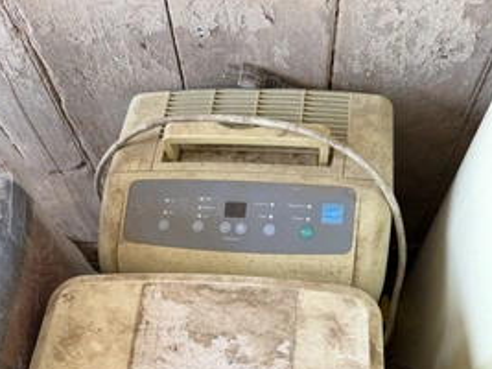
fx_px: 511
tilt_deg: -67.3
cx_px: 227
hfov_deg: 51.3
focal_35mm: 36
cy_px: 321
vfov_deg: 37.4
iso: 80
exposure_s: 1/121
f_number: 1.78
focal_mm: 6.76
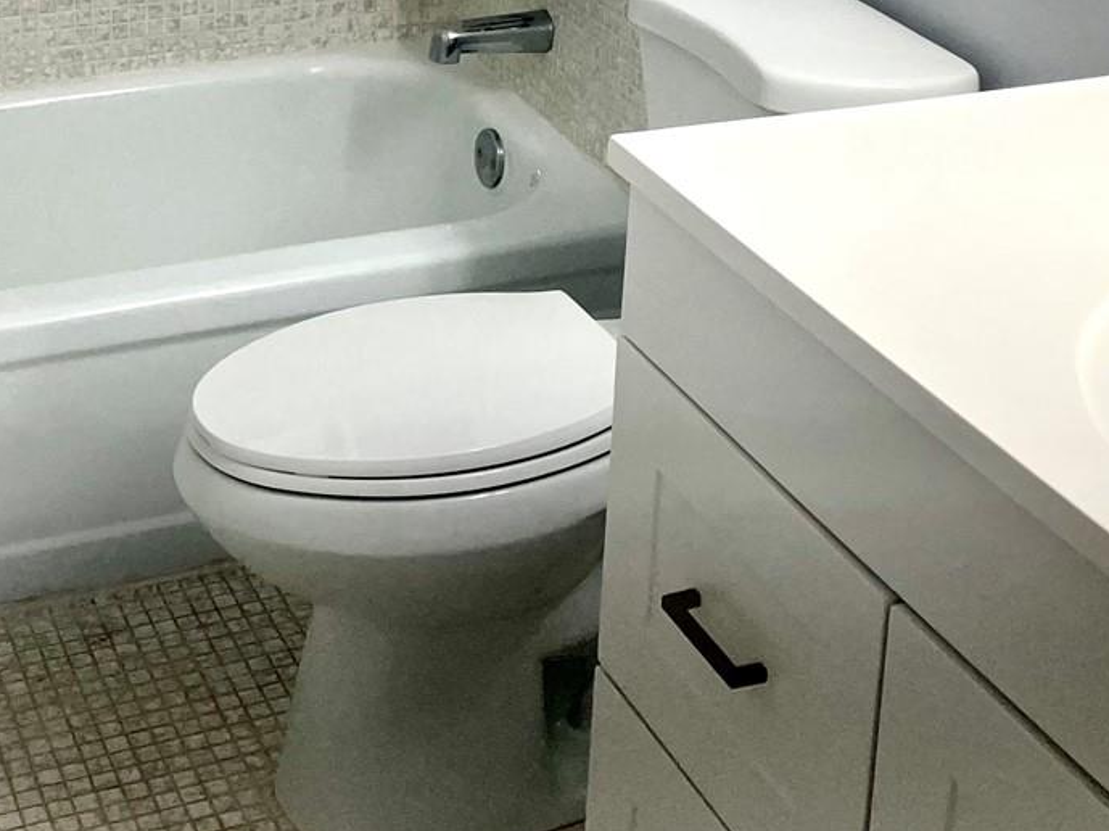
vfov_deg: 21.3
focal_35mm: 65
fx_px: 2081
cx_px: 457
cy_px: -118
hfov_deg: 29.8
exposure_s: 1/120
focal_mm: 3.99
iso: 50
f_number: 1.8
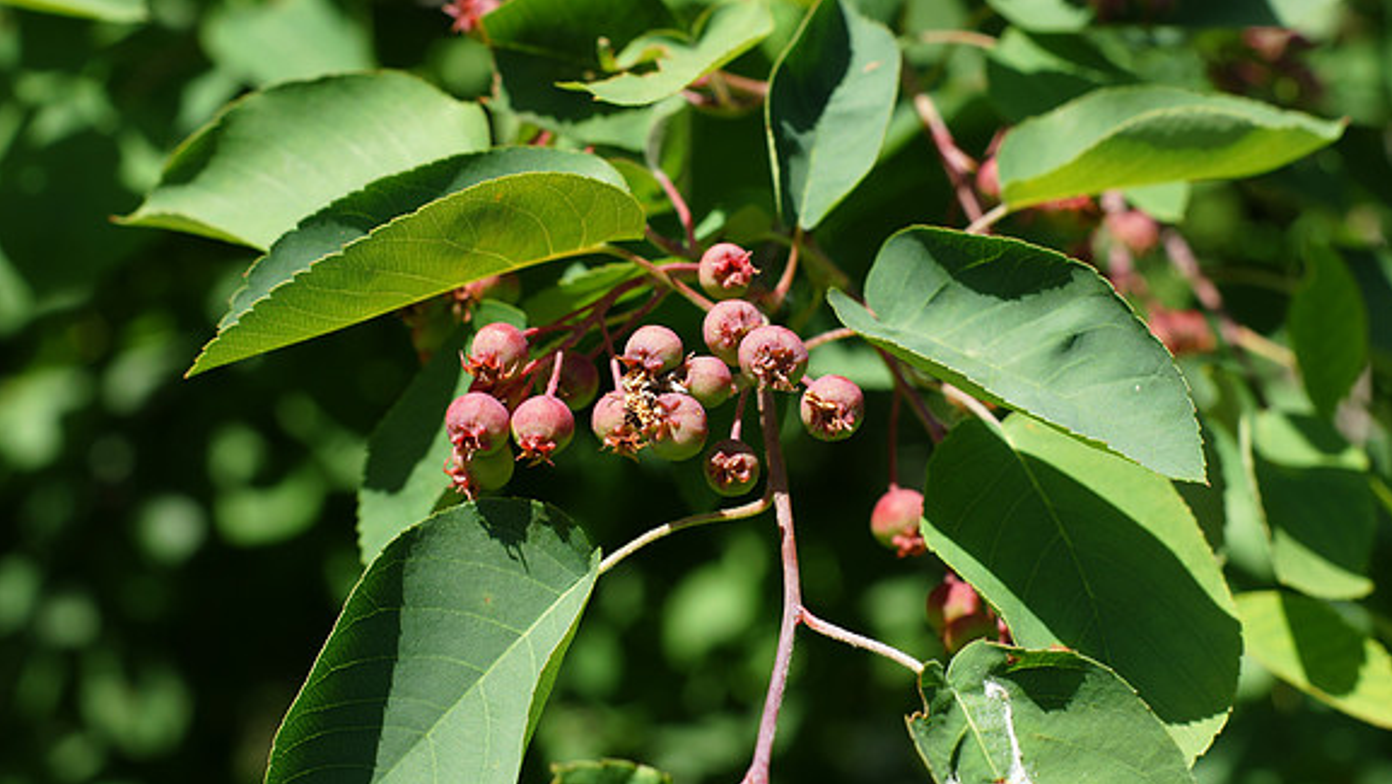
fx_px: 2917
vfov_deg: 15.3
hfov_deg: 26.8
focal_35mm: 79
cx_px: 697
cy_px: 428
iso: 200
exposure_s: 1/200
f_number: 8
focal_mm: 50
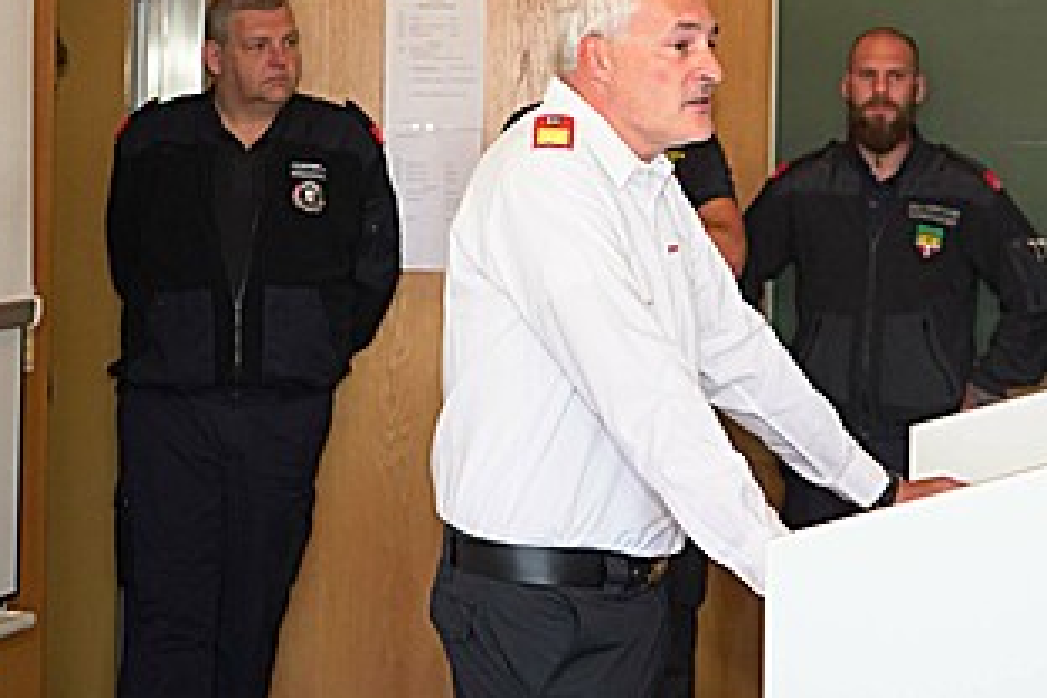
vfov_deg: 15.3
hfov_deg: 22.8
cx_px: 664
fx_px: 2588
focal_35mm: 89
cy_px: 136
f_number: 4.5
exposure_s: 1/640
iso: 4000
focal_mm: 45
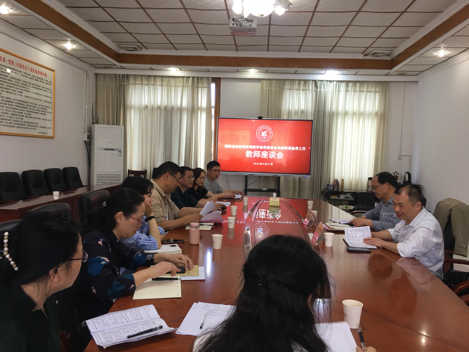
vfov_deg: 48.2
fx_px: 393
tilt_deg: -2.9
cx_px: 234
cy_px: 176
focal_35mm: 29
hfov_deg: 61.7
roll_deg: -2.1
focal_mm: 4.15
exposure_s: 1/17
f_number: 2.2
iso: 50
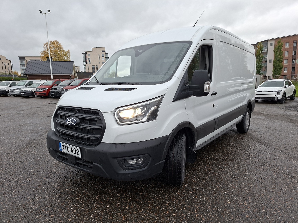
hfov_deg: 73.9
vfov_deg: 58.9
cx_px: 149
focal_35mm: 23
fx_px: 198
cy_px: 112
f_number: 1.8
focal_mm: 5.54
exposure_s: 1/120
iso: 40
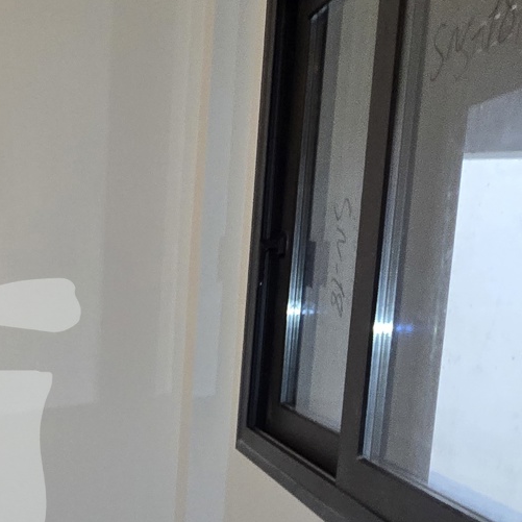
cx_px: -145
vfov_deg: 37.0
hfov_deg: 30.7
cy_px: 416
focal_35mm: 44
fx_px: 751
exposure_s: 1/100
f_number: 2.2
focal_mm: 2.2
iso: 500
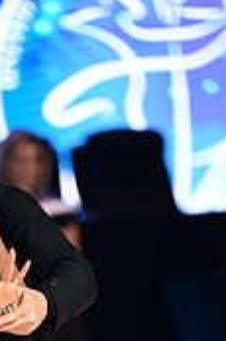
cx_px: -20
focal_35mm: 620
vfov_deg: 3.3
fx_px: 5850
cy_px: 465
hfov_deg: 2.2
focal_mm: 185
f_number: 2.8
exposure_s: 1/400
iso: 2000
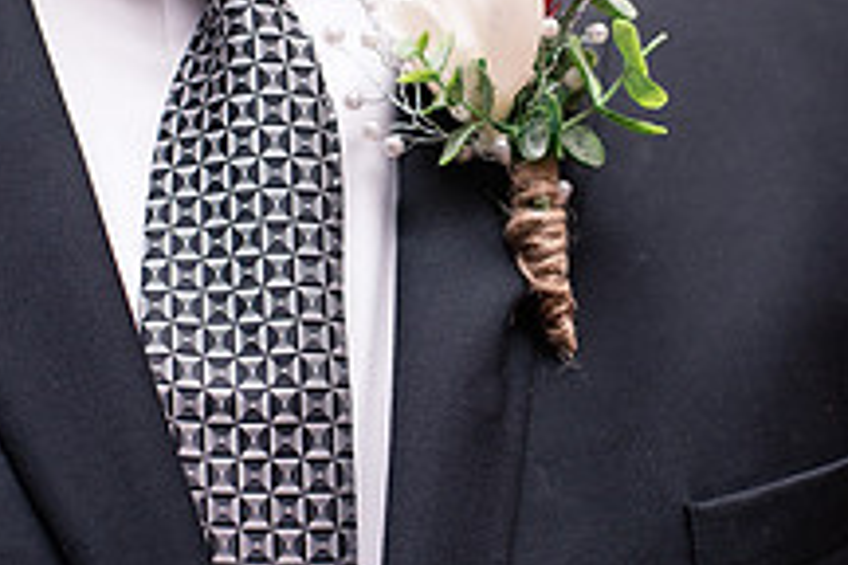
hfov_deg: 21.7
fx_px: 2214
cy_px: 147
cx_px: 479
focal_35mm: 94
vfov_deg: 14.5
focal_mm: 35
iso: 320
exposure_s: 1/160
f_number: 3.5
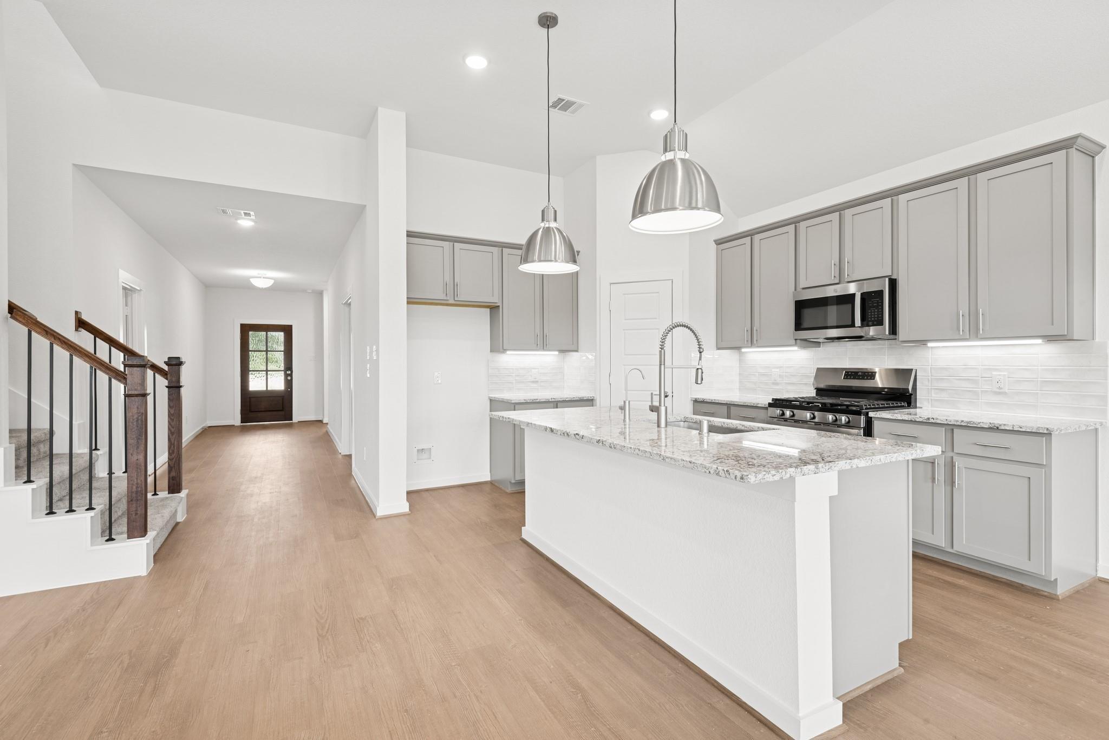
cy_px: 370
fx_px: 493
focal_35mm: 16
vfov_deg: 73.8
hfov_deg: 96.7
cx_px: 554
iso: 160
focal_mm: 16
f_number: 9
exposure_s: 1/4
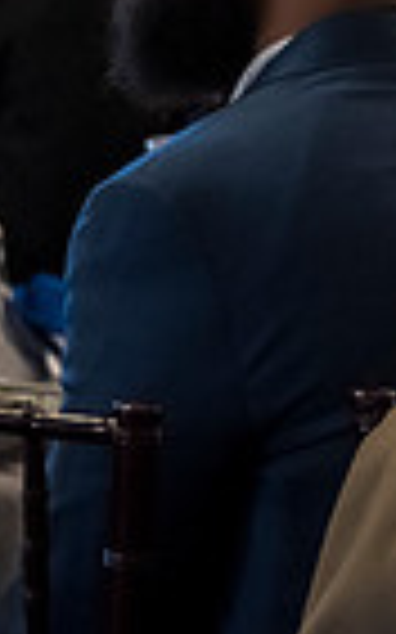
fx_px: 5065
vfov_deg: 7.1
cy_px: -115
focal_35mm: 293
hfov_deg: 4.3
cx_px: 1156
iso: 1600
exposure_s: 1/125
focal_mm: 70
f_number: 2.8
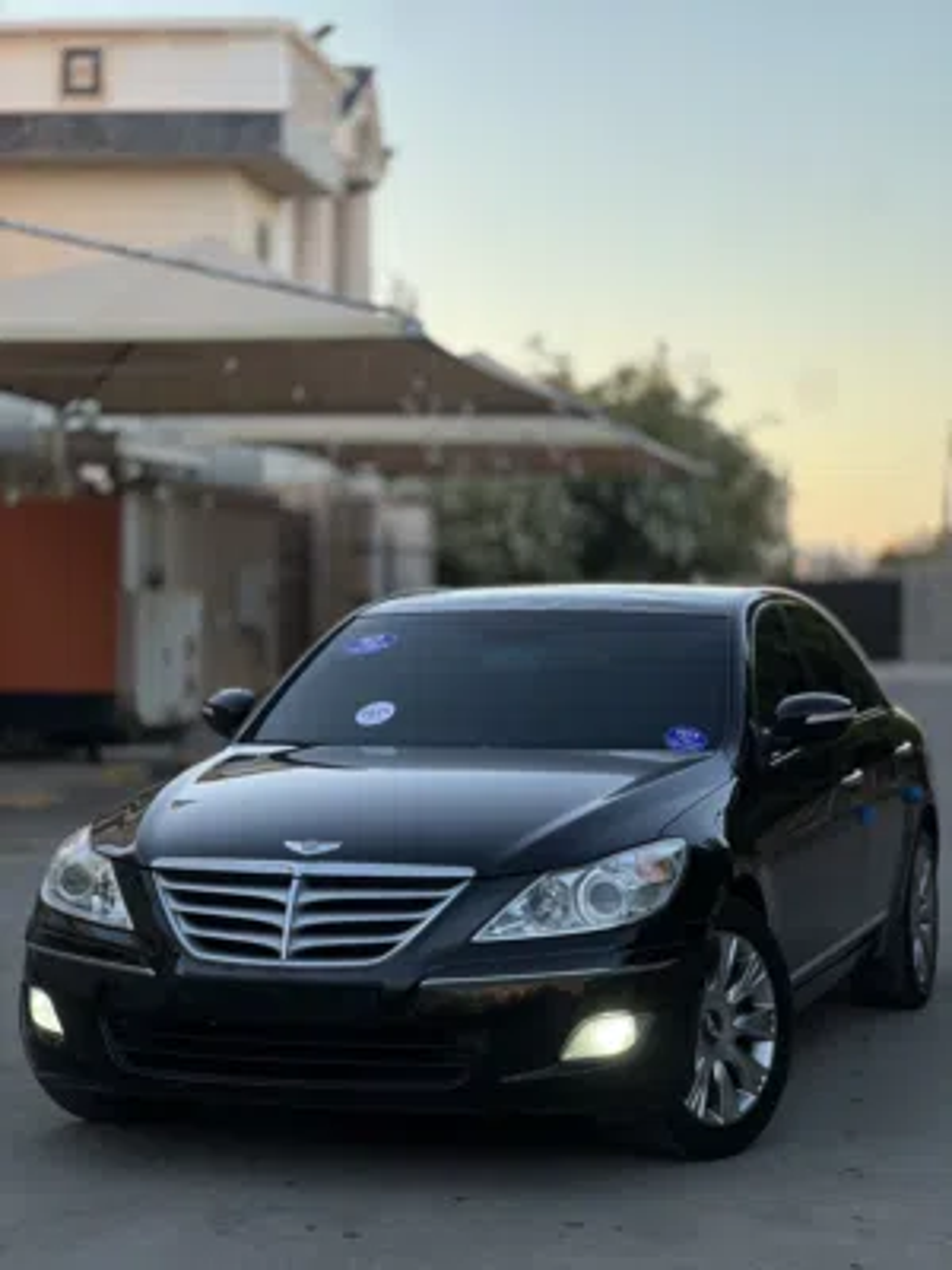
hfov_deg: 19.1
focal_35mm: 77
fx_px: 2824
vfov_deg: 25.3
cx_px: 476
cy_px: 635
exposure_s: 1/121
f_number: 2.8
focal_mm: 9
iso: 80
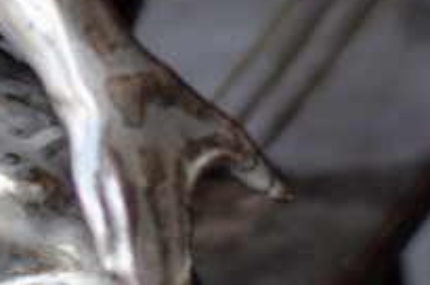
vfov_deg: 2.5
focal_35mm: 550
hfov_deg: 3.7
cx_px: -126
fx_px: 6559
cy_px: -107
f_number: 2.2
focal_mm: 50
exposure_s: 1/100
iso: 100
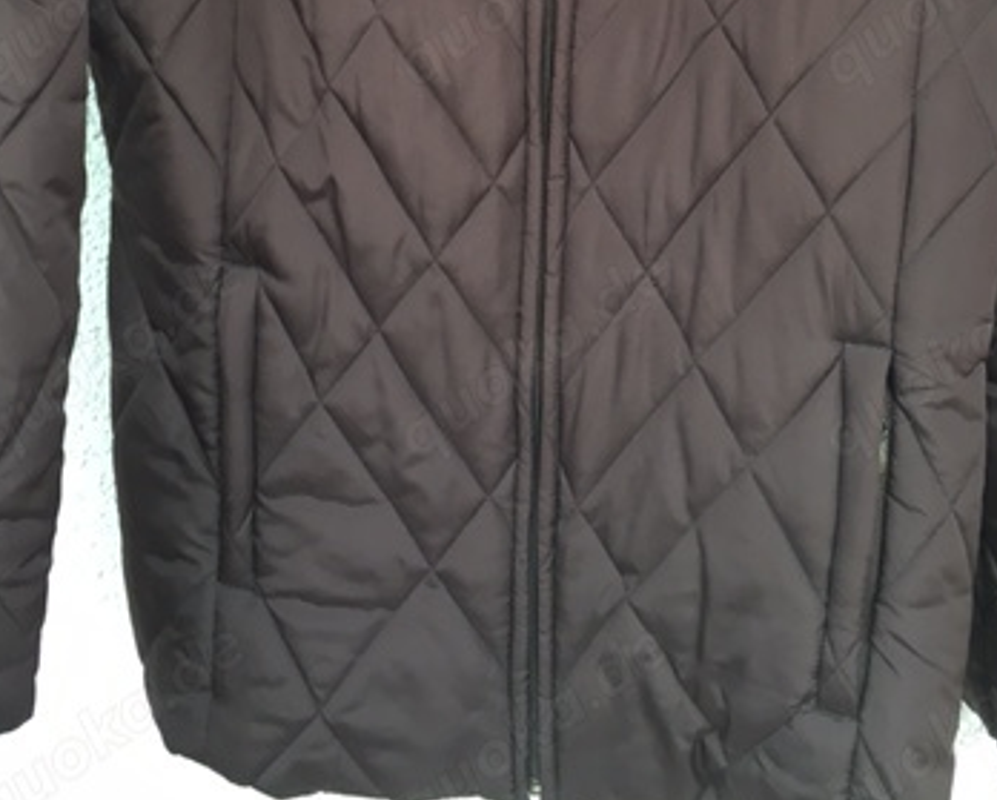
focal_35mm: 52
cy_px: -11
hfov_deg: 36.0
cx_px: 484
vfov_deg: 27.4
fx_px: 1536
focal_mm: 4.15
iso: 64
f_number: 2.2
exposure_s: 1/33
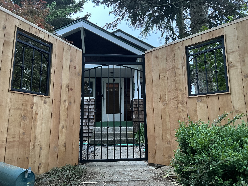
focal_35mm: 26
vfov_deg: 53.1
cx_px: 124
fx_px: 186
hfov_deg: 67.3
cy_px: 93
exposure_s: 1/52
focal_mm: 5.7
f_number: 1.5
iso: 500
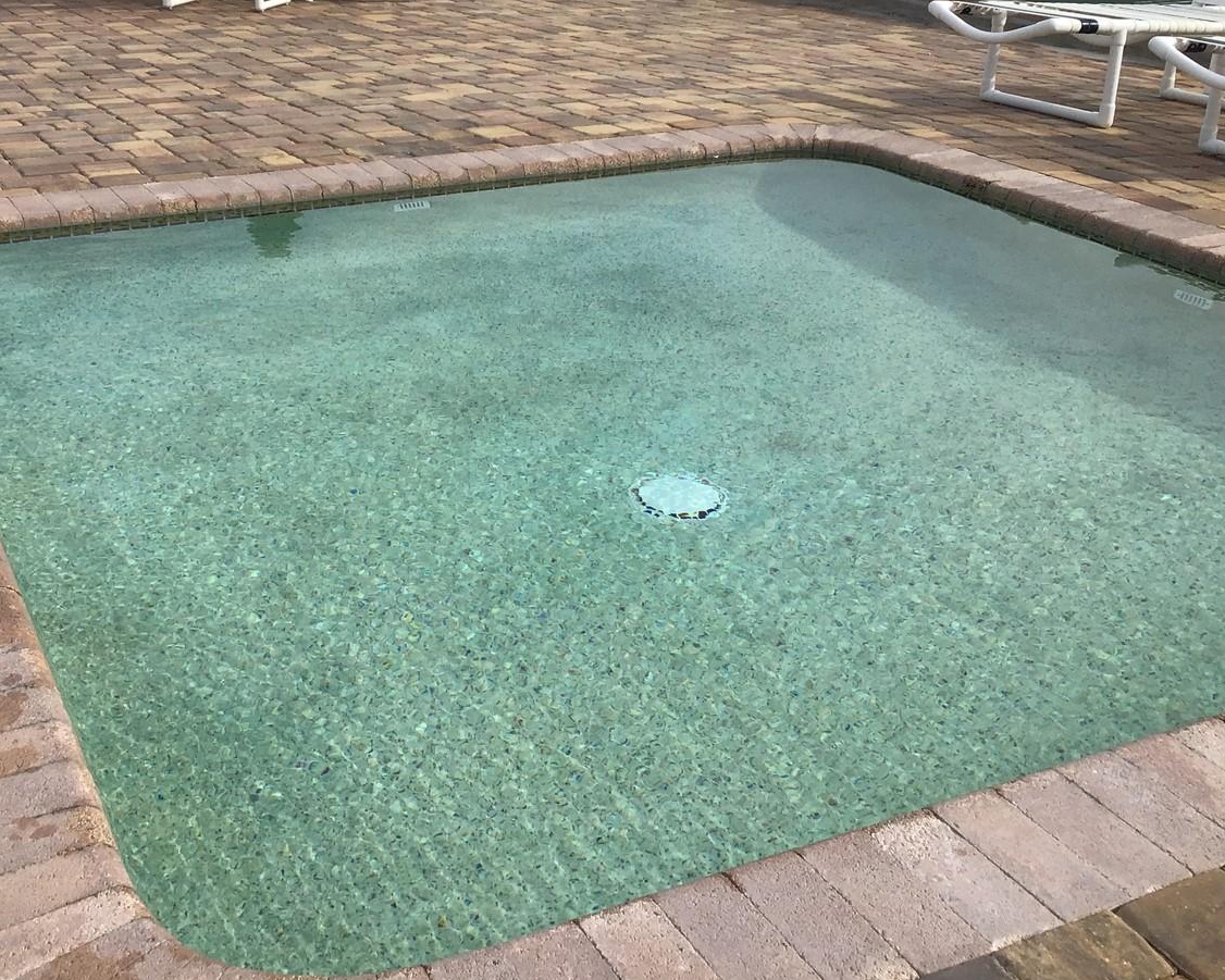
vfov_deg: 34.6
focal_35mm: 43
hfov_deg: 42.6
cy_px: 340
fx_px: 1559
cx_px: 469
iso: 25
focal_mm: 3.3
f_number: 2.4
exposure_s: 1/1894
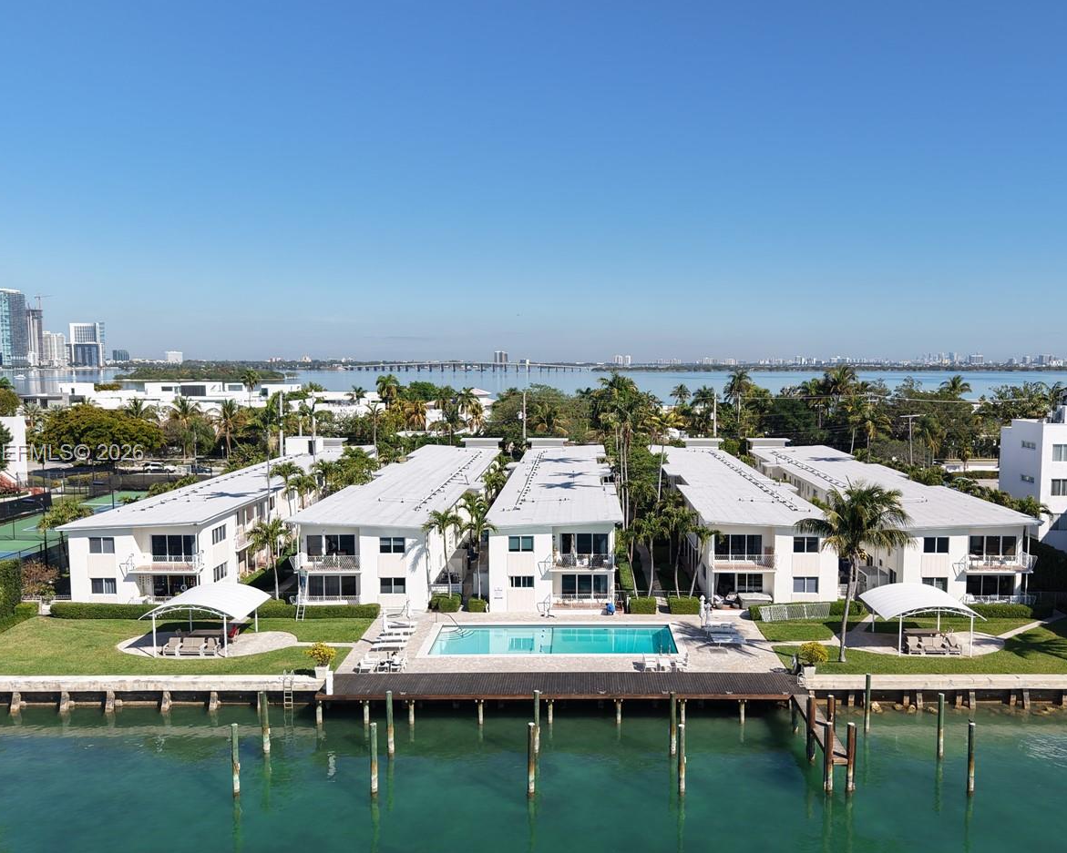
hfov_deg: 55.5
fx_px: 1011
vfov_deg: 45.8
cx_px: 590
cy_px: 454
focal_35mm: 32
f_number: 1.8
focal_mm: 8.67
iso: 120
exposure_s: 1/500
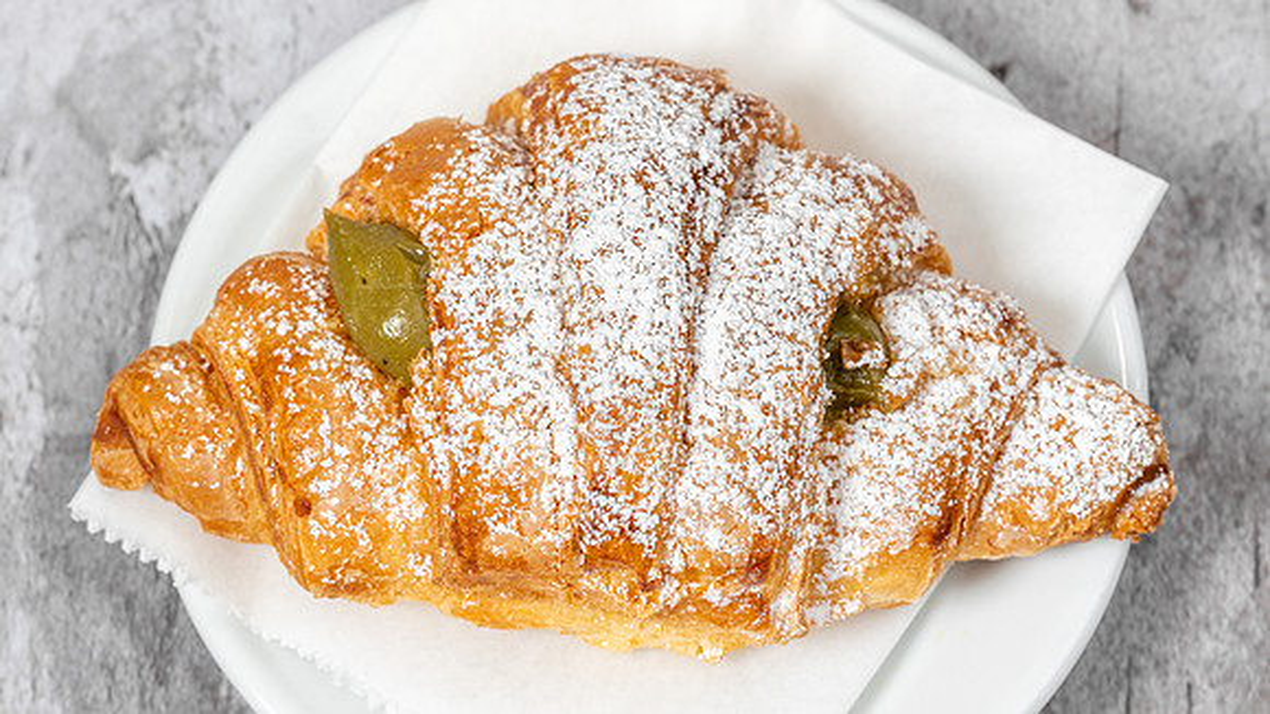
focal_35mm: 165
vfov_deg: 7.3
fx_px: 5560
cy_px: 323
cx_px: 595
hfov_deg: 13.0
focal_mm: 85
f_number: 5.6
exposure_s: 1/50
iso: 160
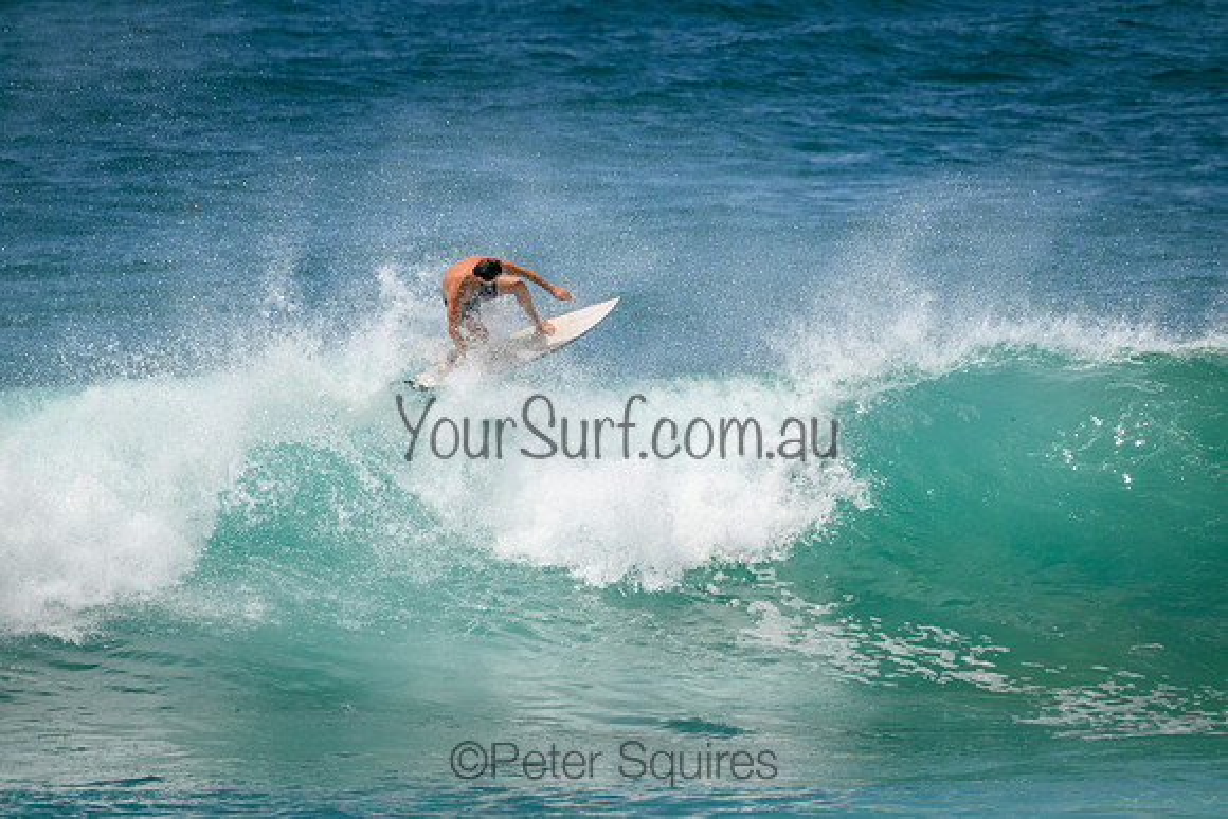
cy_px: 410
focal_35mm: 800
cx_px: 614
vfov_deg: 1.7
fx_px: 27294
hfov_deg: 2.6
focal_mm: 800
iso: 640
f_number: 11
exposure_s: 1/2000
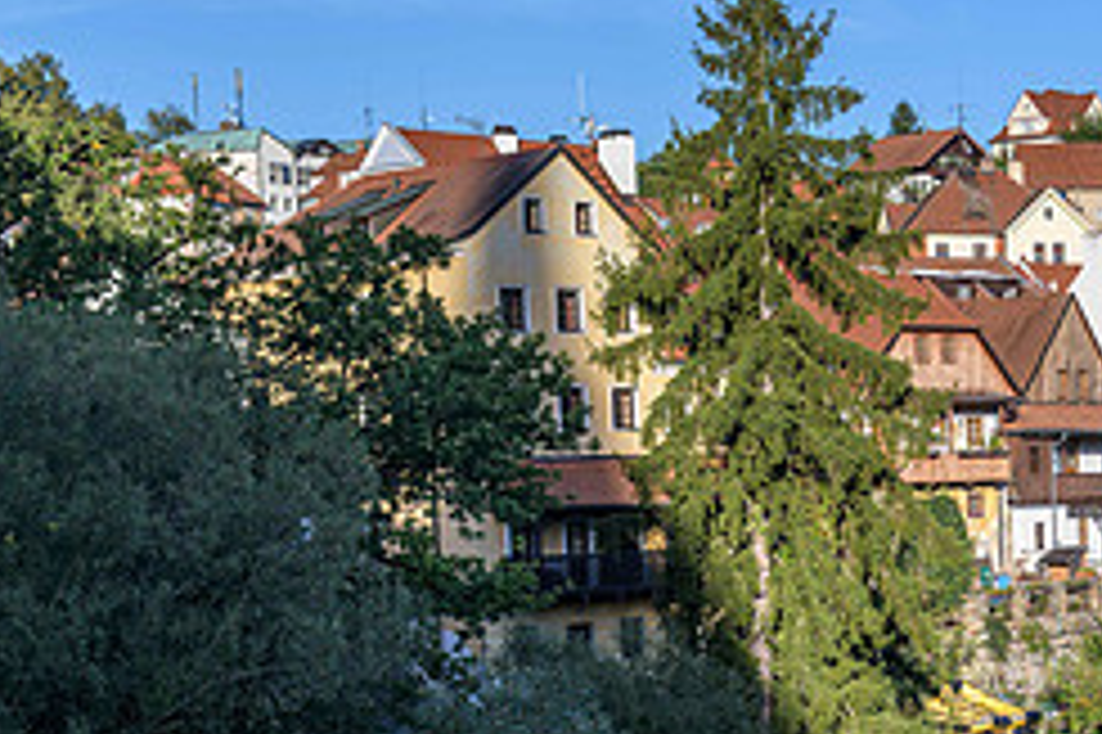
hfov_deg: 21.6
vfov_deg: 14.9
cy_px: 723
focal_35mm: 90
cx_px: 1183
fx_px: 2753
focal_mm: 38
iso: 64
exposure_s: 1/320
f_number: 5
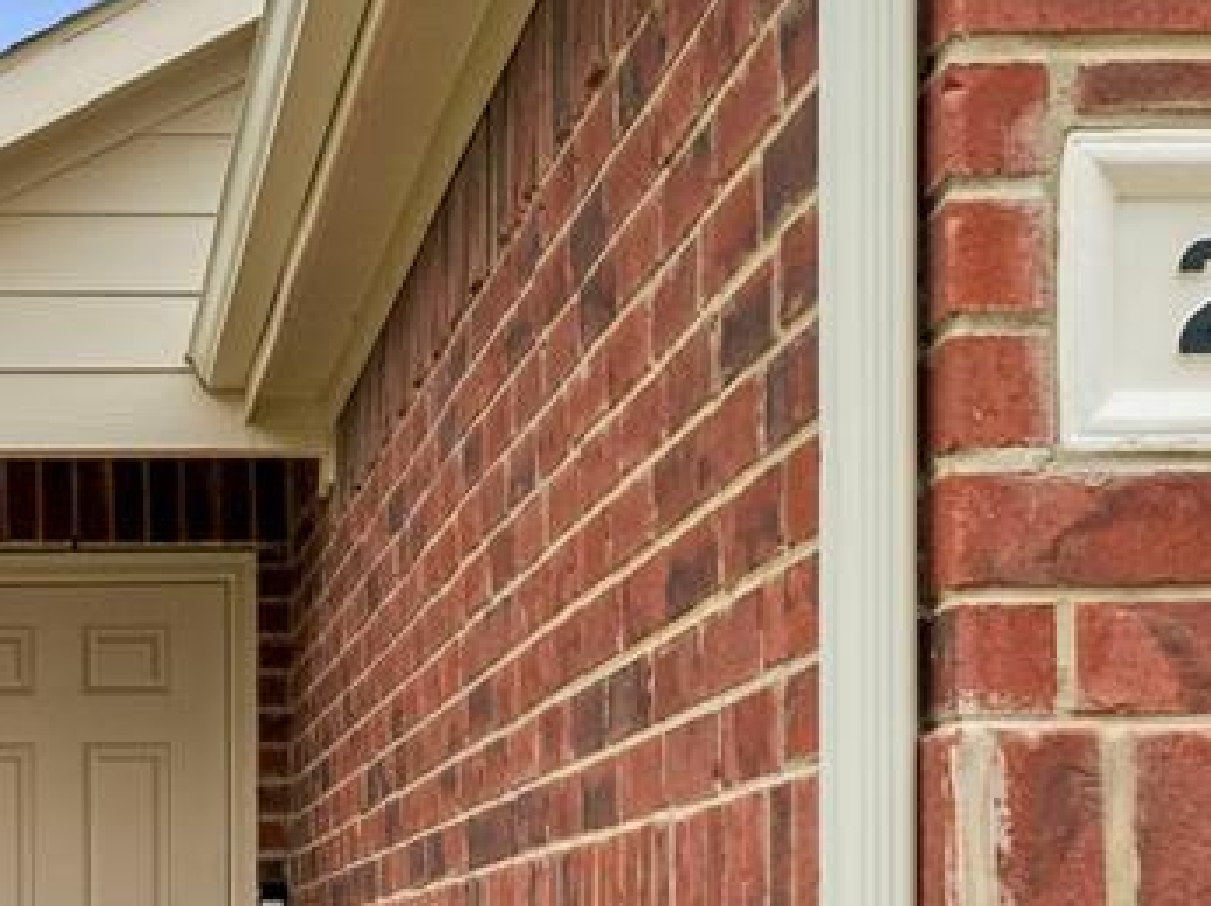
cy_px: 843
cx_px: 49
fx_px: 3286
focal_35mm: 94
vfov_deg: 15.5
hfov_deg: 20.3
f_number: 9
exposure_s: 1/1000
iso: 160
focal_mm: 33
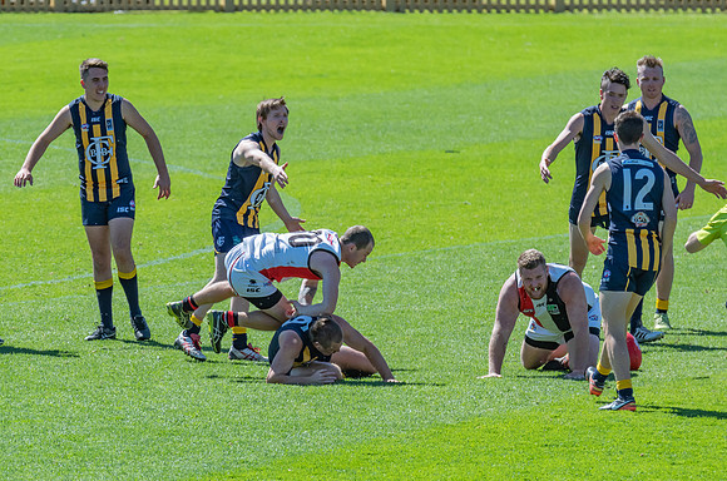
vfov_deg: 2.1
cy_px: 226
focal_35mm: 665
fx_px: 13396
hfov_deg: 3.1
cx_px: 344
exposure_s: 1/1250
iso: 800
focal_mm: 420
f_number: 11
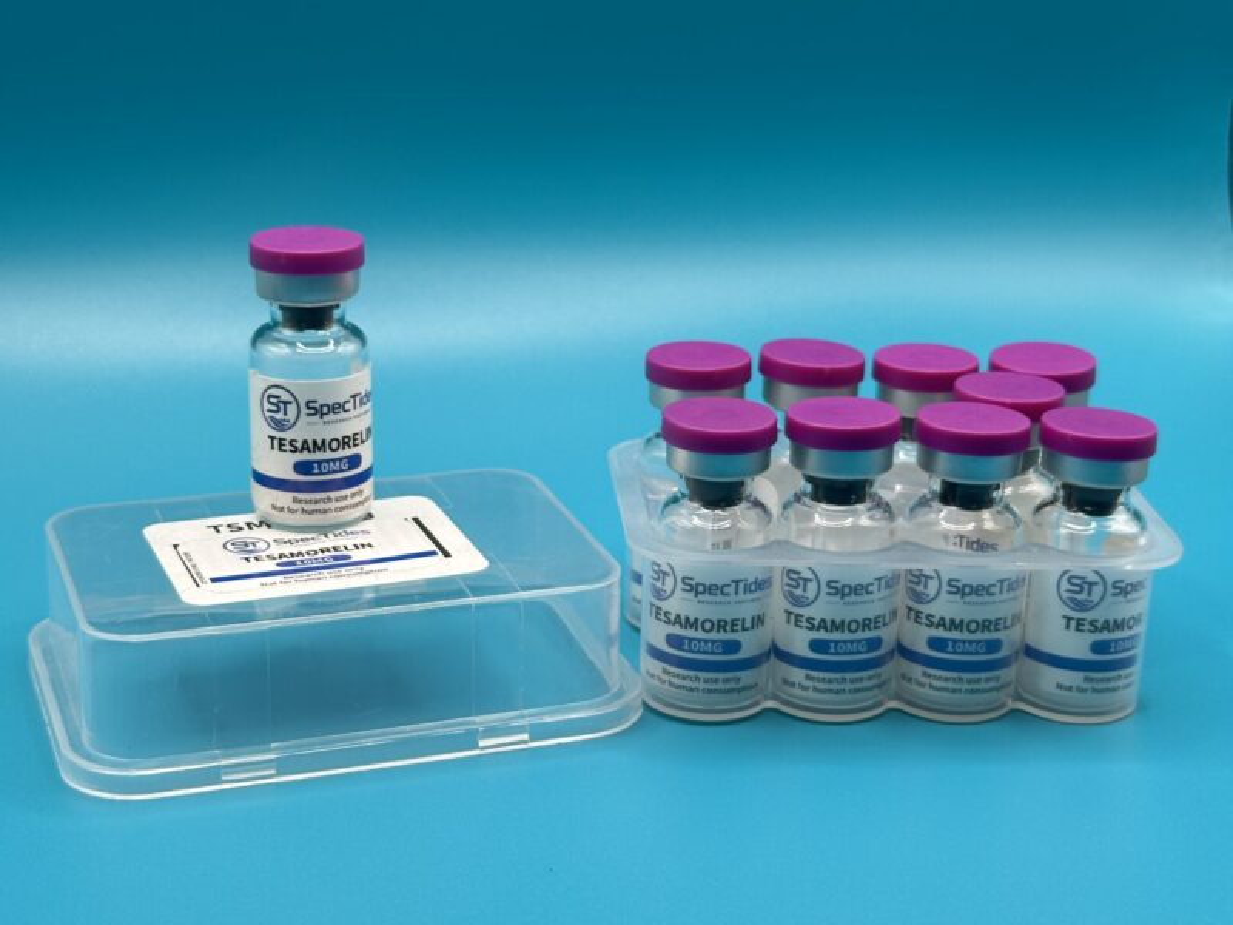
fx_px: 1710
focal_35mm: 48
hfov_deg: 39.7
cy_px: 462
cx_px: 616
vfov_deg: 30.3
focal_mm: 6.86
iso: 50
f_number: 1.78
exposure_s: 1/251
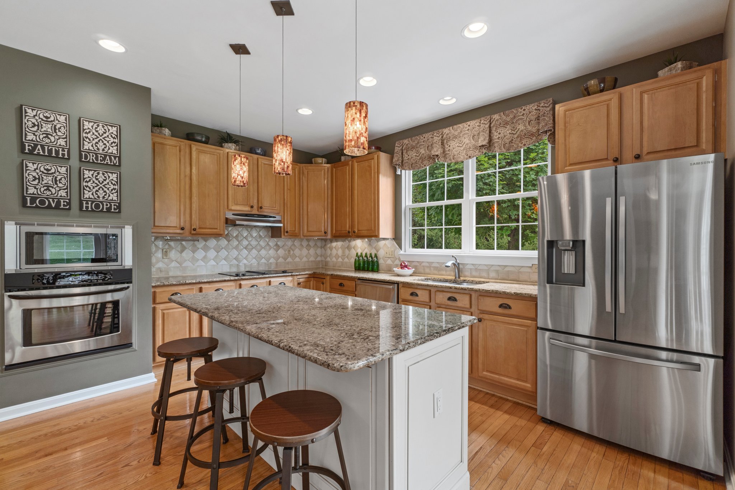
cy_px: 245
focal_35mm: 15
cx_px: 368
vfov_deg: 77.3
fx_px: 306
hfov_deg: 100.4
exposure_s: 1/4
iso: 100
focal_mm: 10
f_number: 8
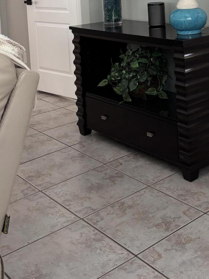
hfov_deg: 25.4
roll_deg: +1.4
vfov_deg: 31.3
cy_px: -12
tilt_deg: -3.4
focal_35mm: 56
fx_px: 451
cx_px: 183
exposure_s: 1/120
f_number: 1.6
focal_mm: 5.96
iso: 100
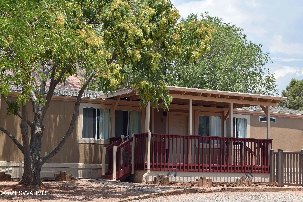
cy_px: 101
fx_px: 568
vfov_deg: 20.2
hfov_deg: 29.9
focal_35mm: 68
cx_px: 152
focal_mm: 45
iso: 100
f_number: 9
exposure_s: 1/200
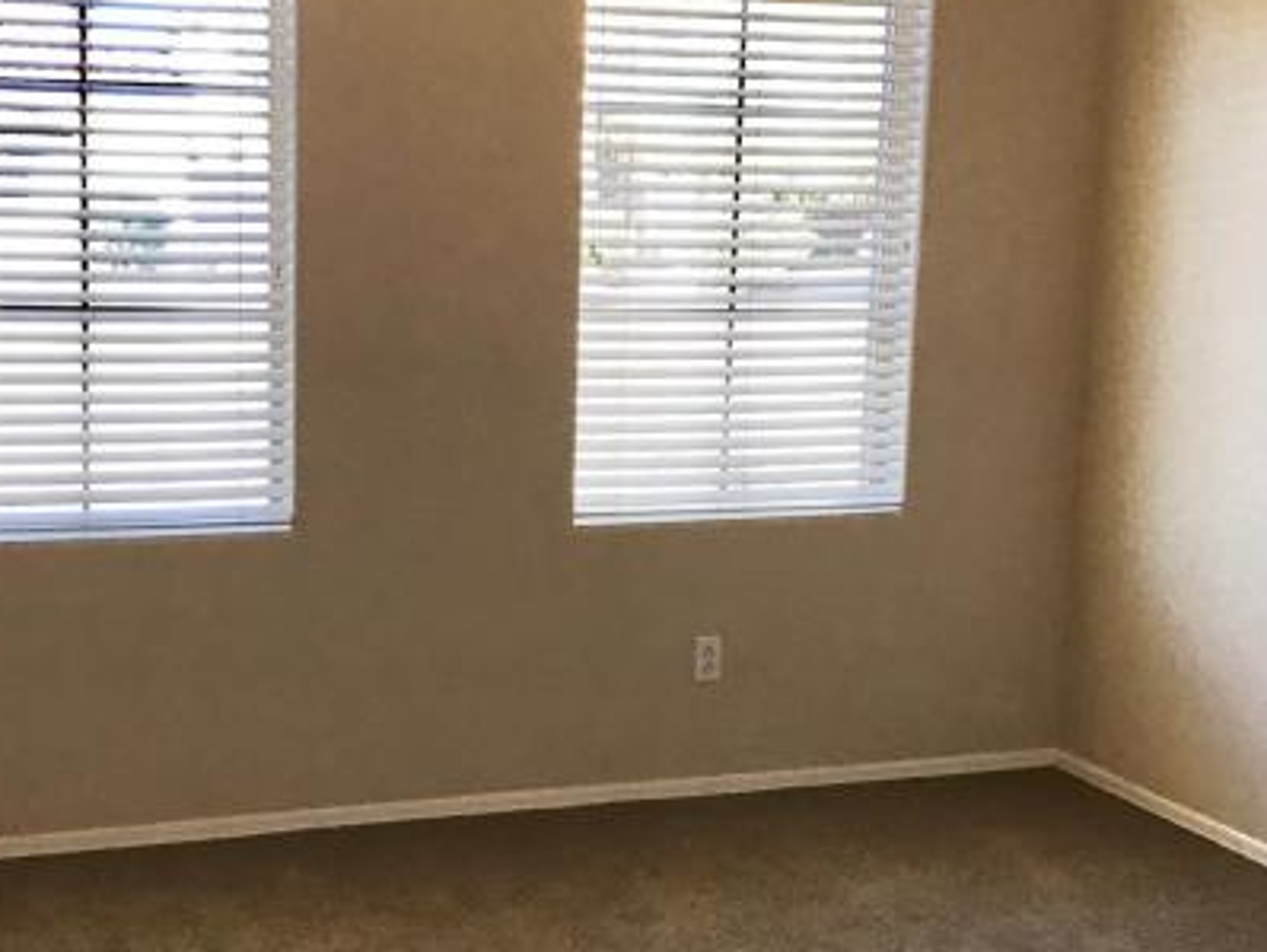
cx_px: 462
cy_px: 519
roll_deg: -0.2
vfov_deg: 27.0
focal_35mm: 54
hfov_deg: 35.3
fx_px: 1978
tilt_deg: -7.1
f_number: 1.8
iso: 25
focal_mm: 3.99
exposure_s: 1/30
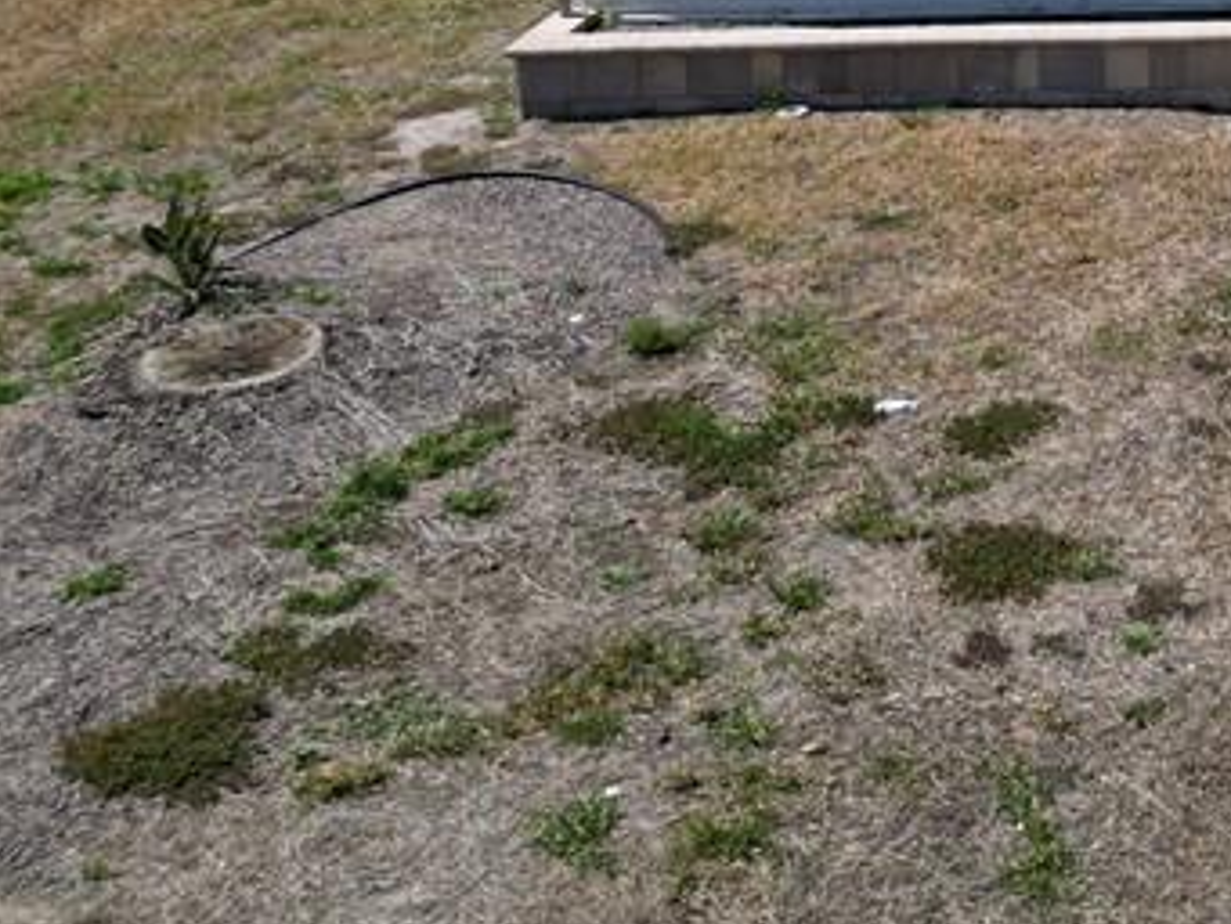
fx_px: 2561
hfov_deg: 23.0
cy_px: -318
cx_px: 1726
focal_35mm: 72
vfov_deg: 18.8
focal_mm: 6.72
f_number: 1.7
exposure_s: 1/4000
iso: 110
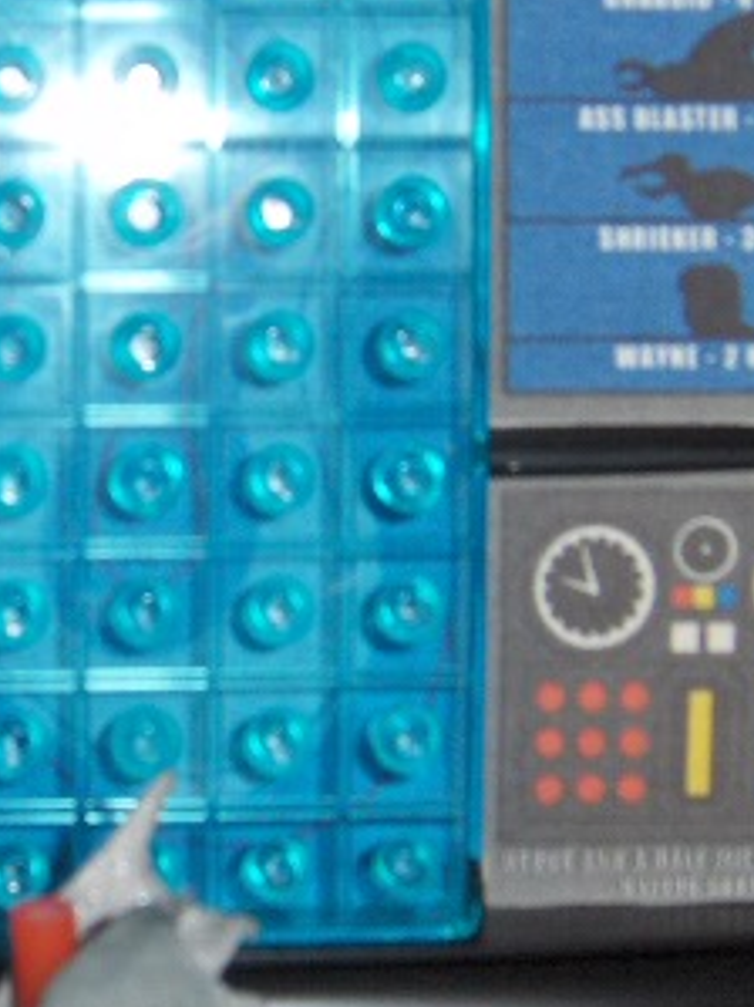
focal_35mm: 75
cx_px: -101
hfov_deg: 18.8
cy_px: 381
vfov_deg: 25.9
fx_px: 2180
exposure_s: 1/60
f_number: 5.5
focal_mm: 7.5
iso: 100
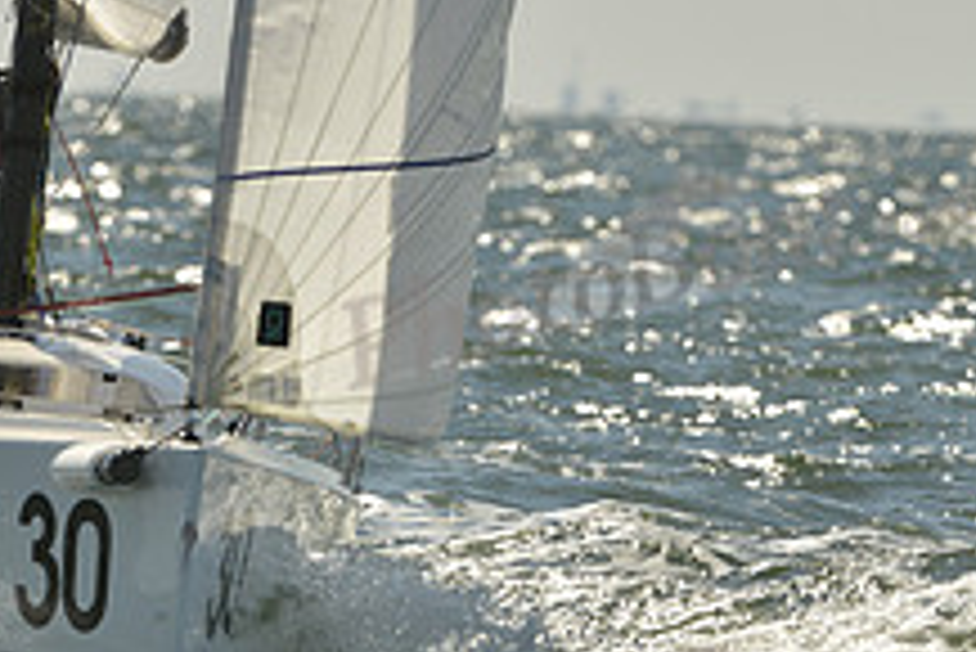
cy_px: 569
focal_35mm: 907
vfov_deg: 1.5
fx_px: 24605
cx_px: 112
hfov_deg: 2.3
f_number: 7.1
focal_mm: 340
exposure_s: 1/1600
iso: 280
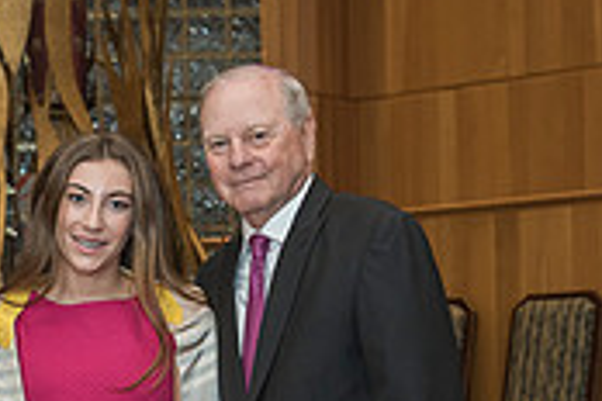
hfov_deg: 16.2
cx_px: 70
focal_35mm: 125
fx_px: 2090
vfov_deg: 10.8
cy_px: 464
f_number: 4
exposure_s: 1/200
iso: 1000
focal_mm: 36
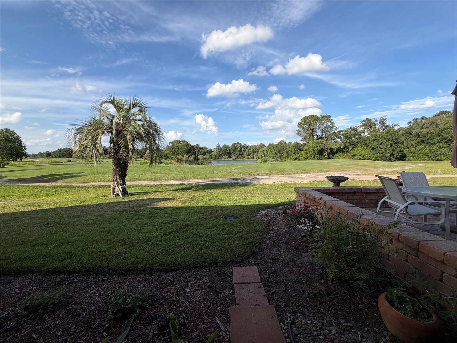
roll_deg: +1.3
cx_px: 228
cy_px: 172
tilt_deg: -4.2
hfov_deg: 102.1
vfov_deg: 85.7
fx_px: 185
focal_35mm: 14
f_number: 2.2
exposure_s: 1/770
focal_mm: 2.22
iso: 25
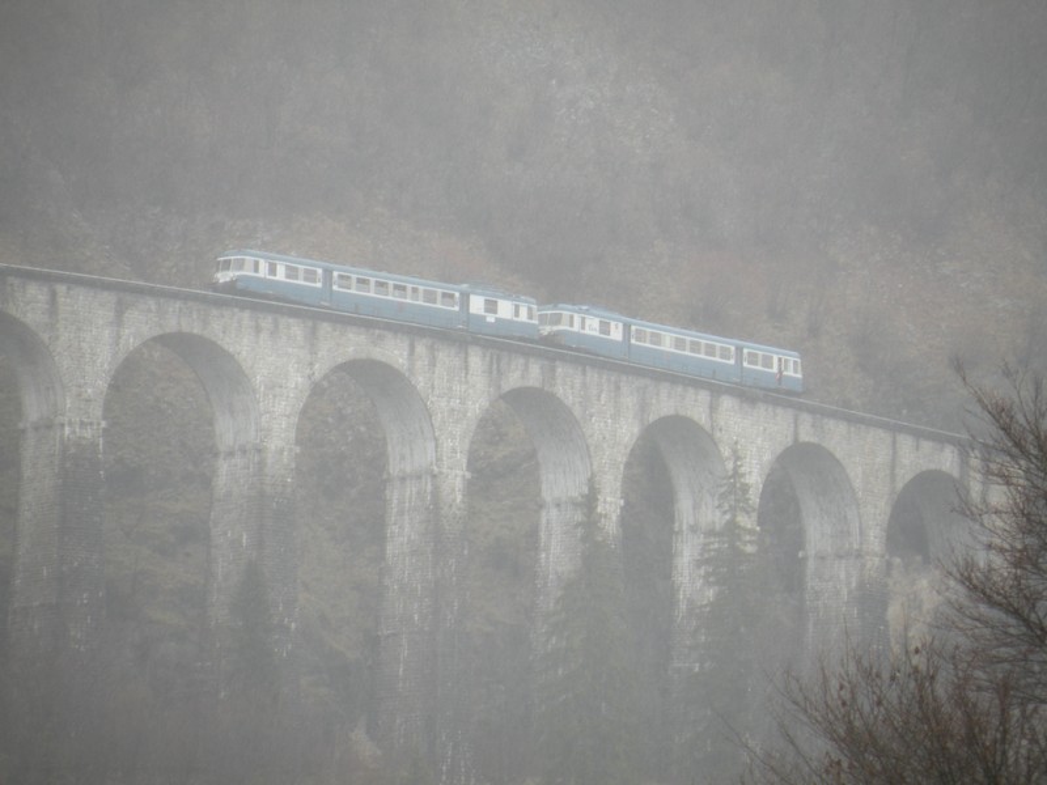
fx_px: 14700
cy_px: 392
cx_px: 524
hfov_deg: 4.1
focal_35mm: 486
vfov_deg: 3.1
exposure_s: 1/127
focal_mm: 84.2
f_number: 4.5
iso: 64
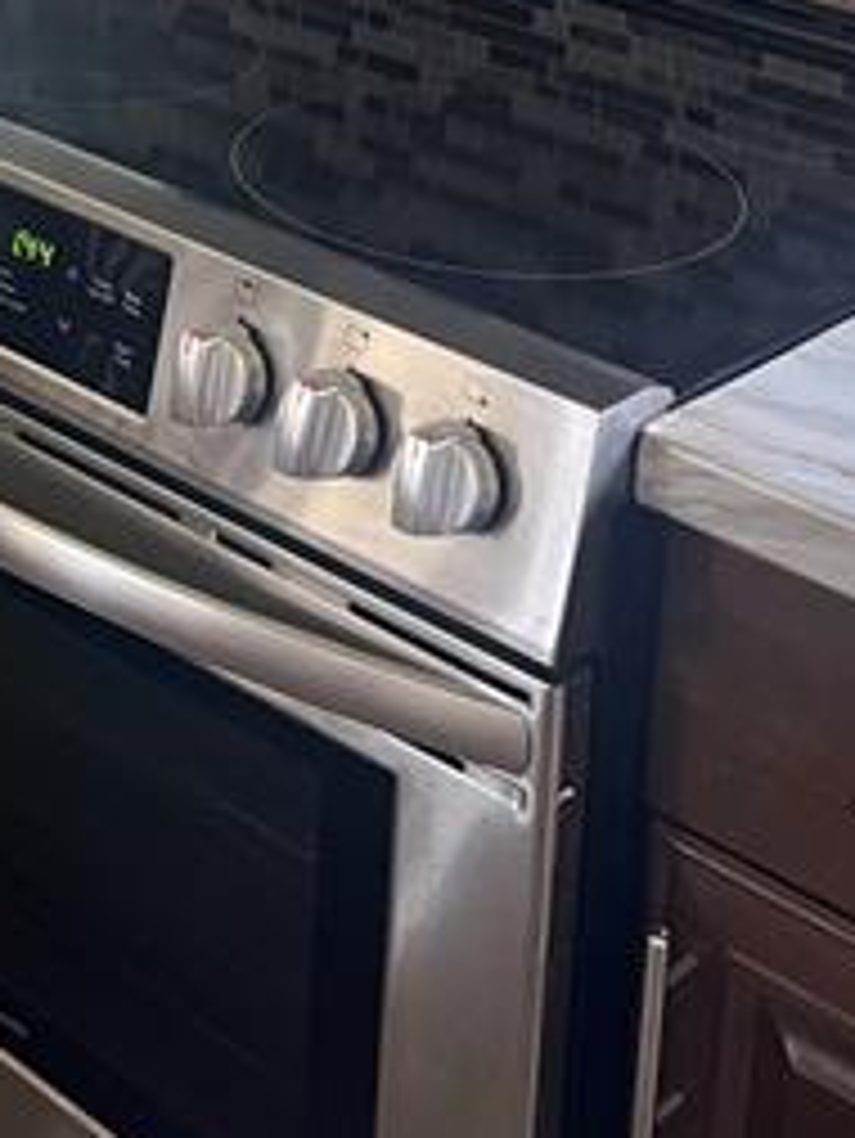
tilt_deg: -11.1
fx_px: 2599
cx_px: -130
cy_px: -252
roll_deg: -0.5
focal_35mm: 79
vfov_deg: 22.6
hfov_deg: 17.9
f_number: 1.5
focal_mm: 5.7
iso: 160
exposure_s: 1/60
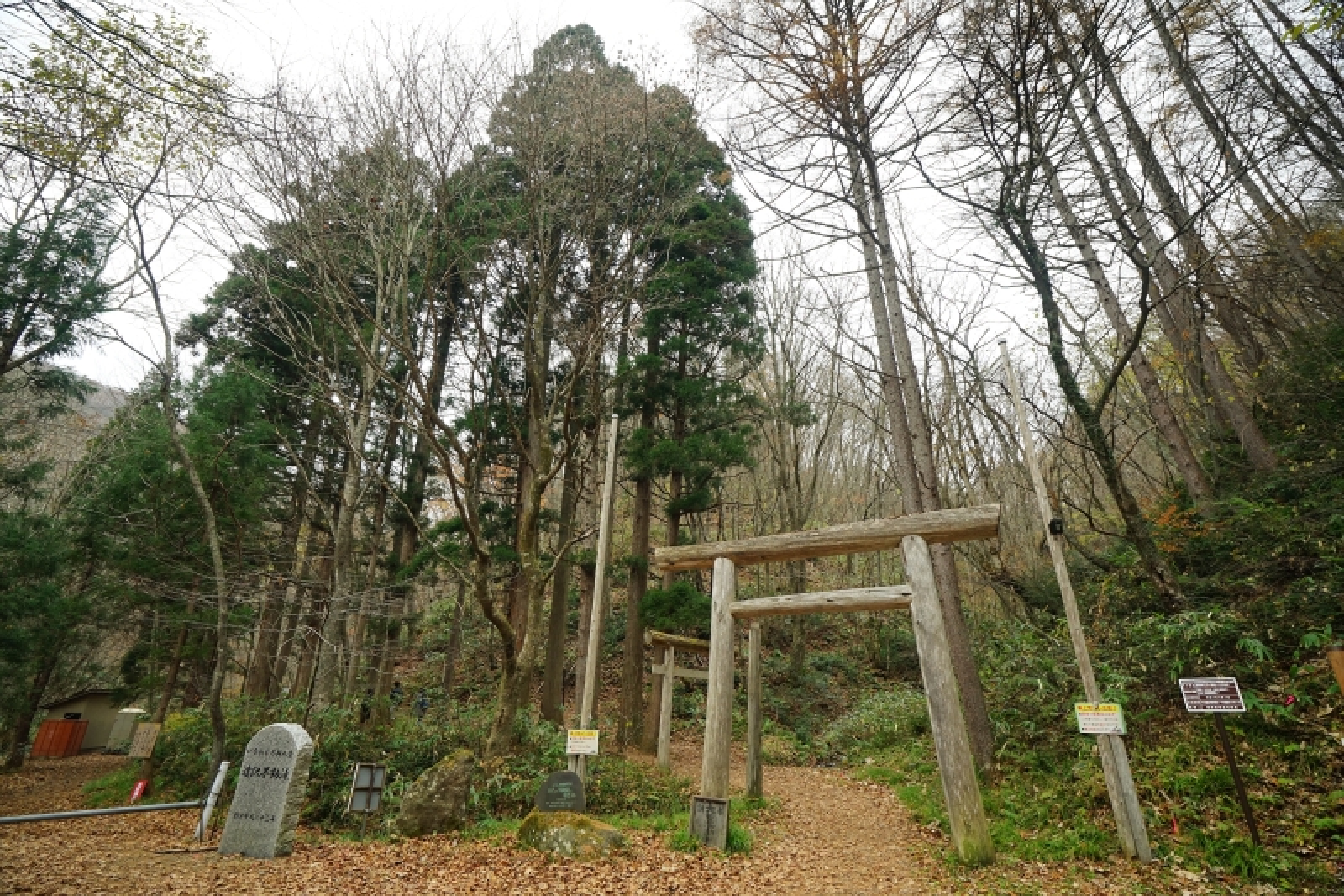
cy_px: 448
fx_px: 597
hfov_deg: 96.7
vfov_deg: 73.7
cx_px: 672
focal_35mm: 16
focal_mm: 16
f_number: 8
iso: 800
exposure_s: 1/60
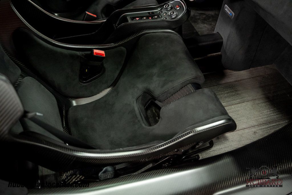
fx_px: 292
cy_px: 98
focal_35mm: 36
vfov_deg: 36.9
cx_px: 146
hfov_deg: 53.1
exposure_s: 1/60
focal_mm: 36
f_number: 4
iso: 2500
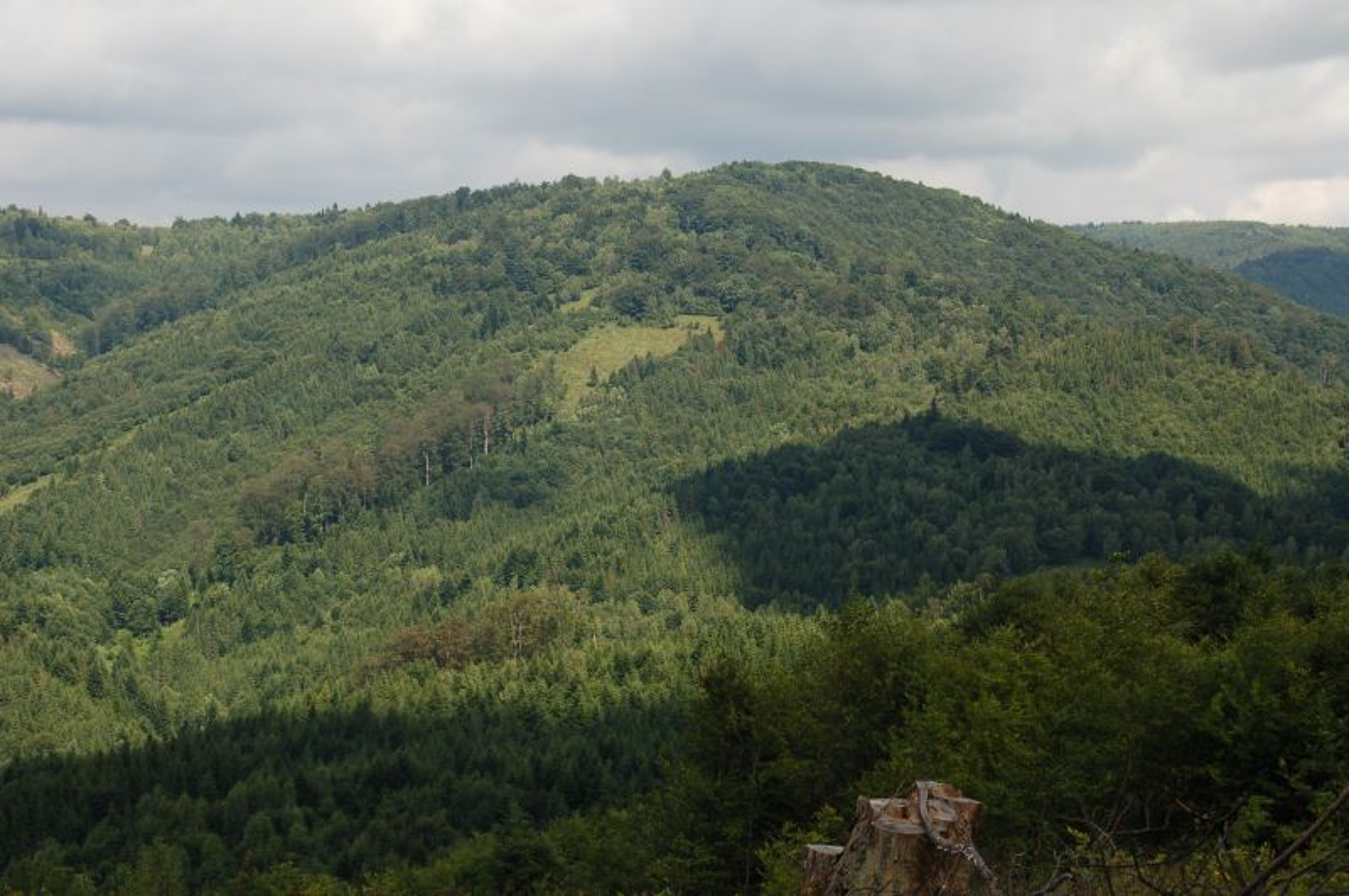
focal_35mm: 75
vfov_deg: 18.2
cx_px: 674
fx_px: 2808
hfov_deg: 27.0
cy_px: 448
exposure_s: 1/200
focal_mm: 50
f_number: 9
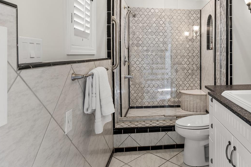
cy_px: 52
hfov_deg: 66.0
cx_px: 181
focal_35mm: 26
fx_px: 181
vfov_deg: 48.5
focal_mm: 17
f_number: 8
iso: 100
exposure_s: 1.3
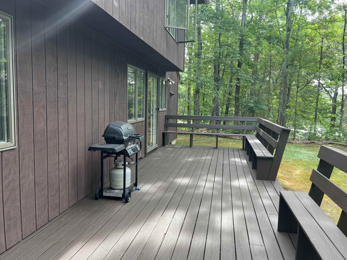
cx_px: 174
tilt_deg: -4.9
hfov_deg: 67.3
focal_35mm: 26
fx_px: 261
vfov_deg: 53.1
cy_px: 130
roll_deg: -1.9
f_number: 1.5
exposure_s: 1/136
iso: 32
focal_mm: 5.7
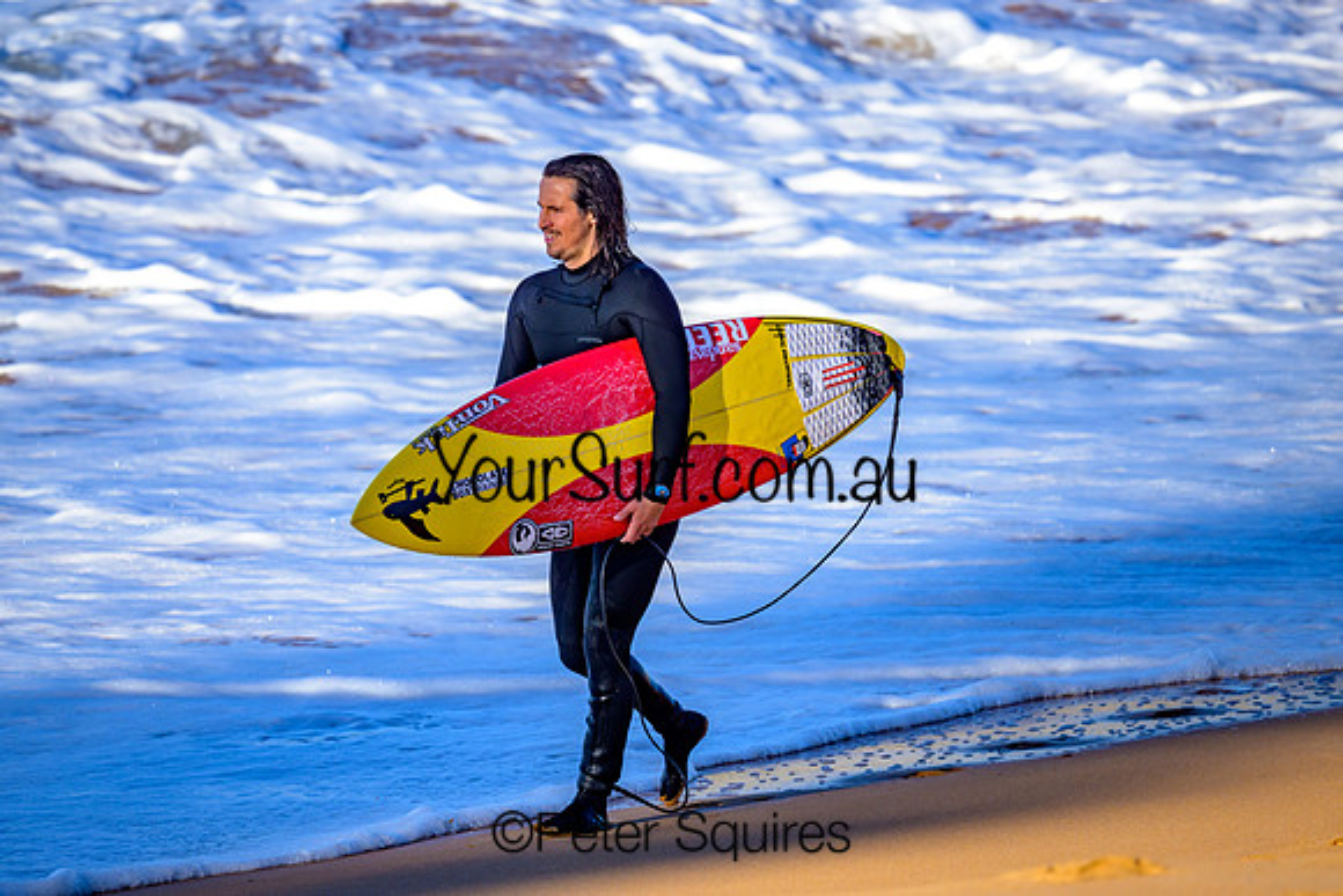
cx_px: 672
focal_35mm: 800
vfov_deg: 1.7
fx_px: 29850
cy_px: 448
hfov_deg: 2.6
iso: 640
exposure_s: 1/2000
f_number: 8
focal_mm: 800
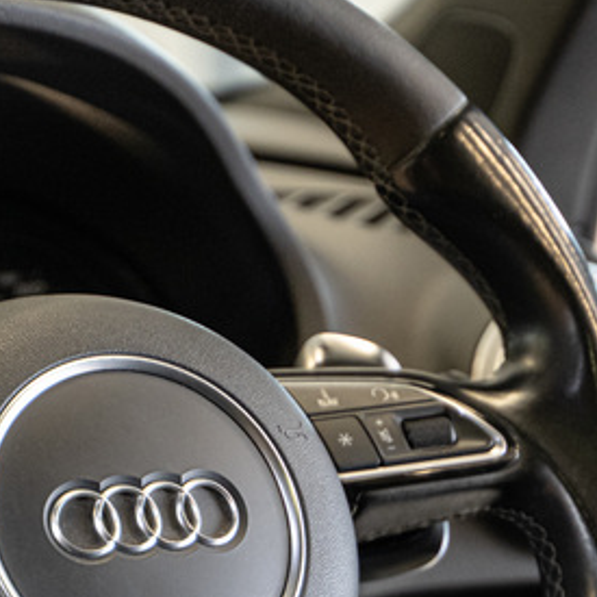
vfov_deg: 8.4
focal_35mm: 209
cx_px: 179
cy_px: 501
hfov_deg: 8.4
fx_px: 4078
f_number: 2.8
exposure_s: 1/125
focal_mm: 66
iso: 1600
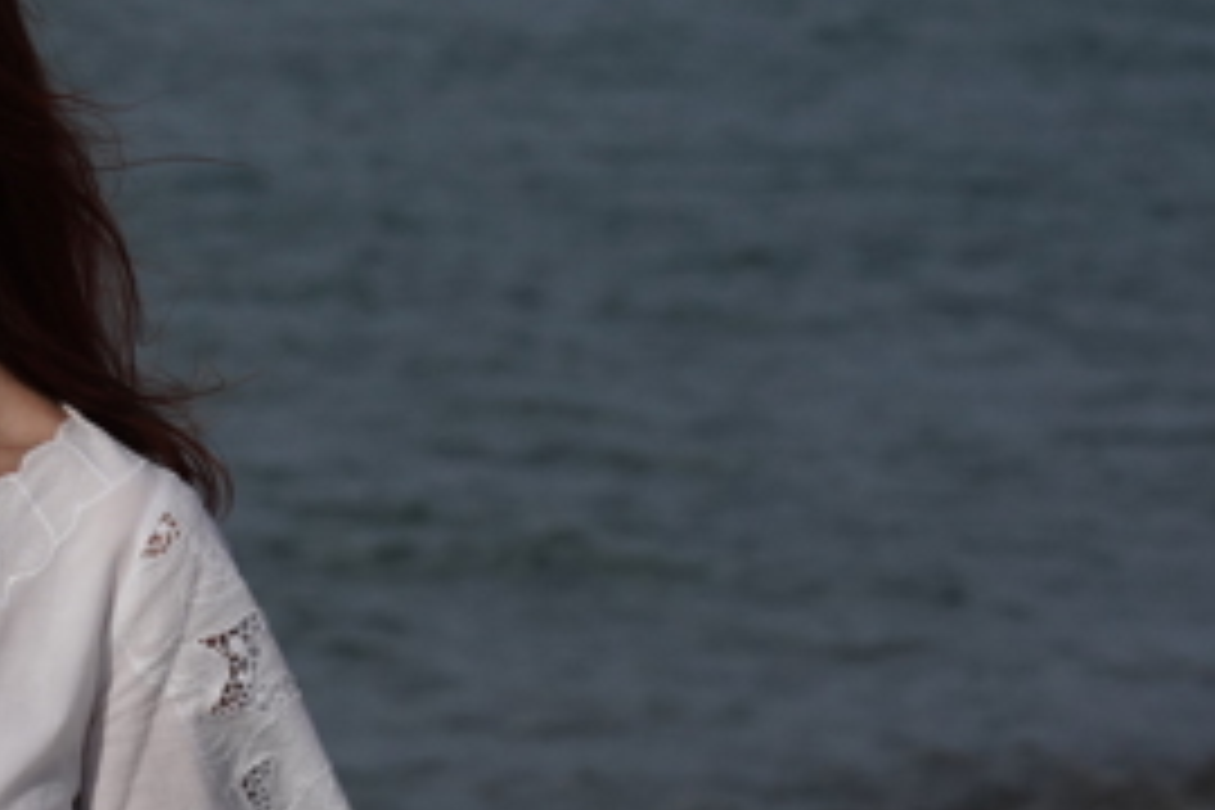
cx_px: -212
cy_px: 324
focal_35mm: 512
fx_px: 17279
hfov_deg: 4.0
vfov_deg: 2.7
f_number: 13
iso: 2000
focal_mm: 200
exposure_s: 1/5000
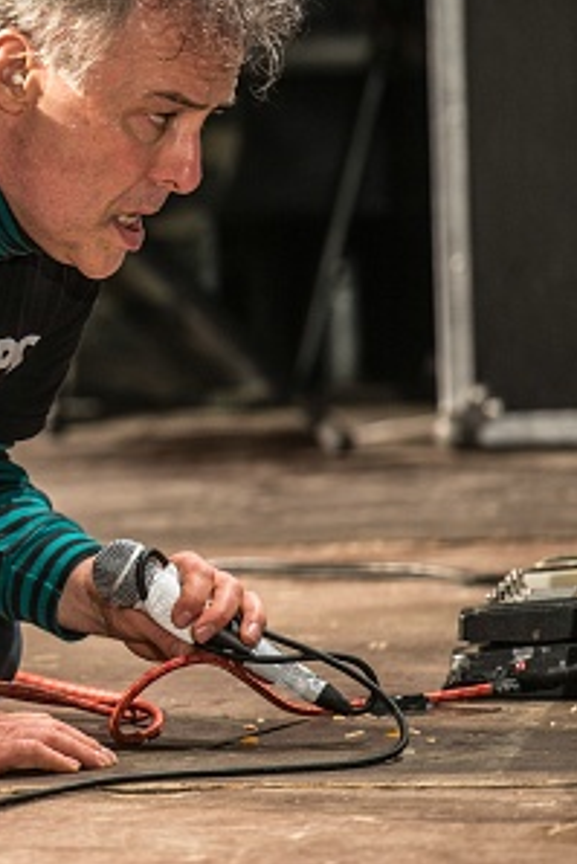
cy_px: 373
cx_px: -316
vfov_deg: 4.7
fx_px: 10445
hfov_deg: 3.2
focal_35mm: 435
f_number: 3.2
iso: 640
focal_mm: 180
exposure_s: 1/100
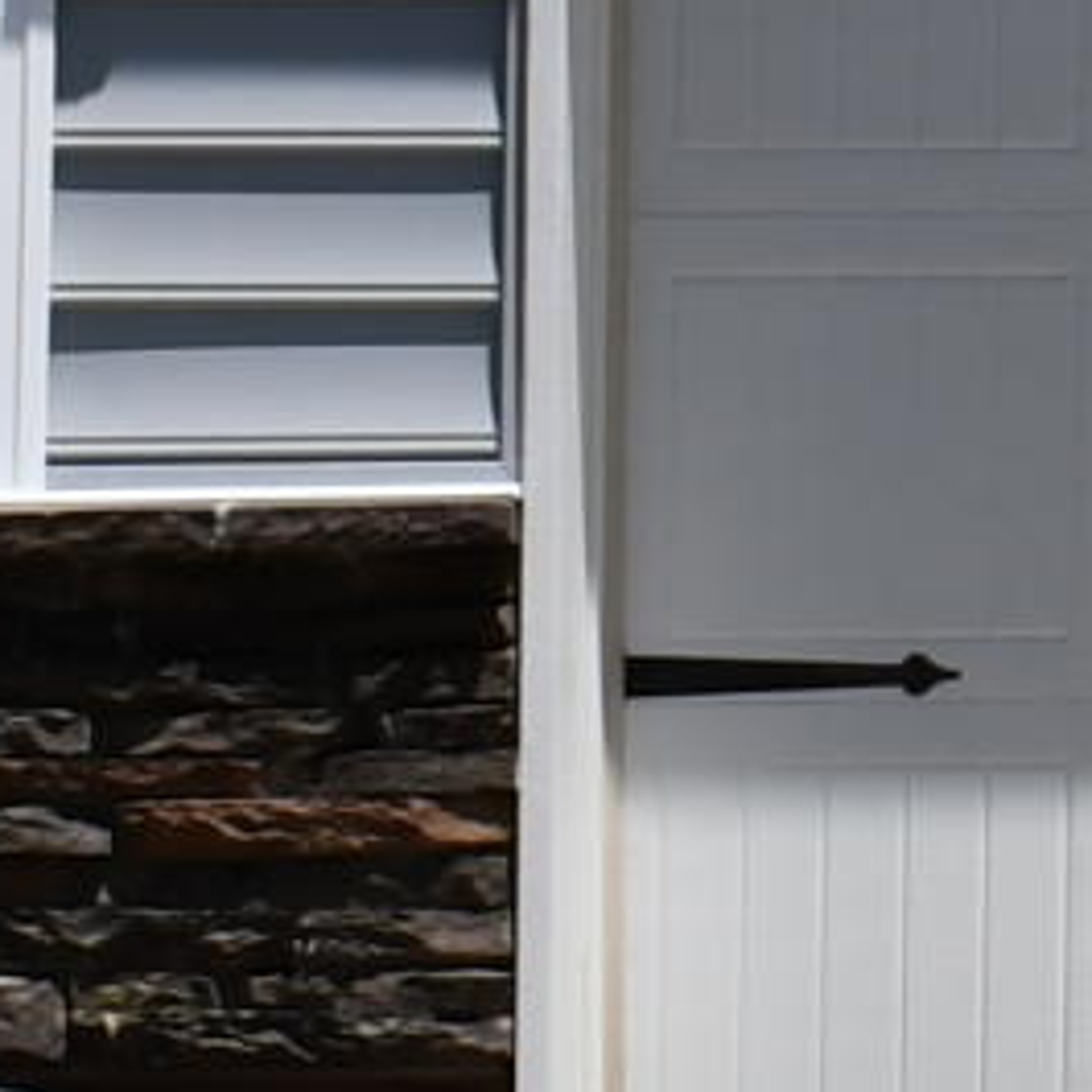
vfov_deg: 5.0
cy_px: -940
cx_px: 3490
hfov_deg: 4.8
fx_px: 12385
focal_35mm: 347
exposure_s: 1/400
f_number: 10
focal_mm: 24
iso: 100
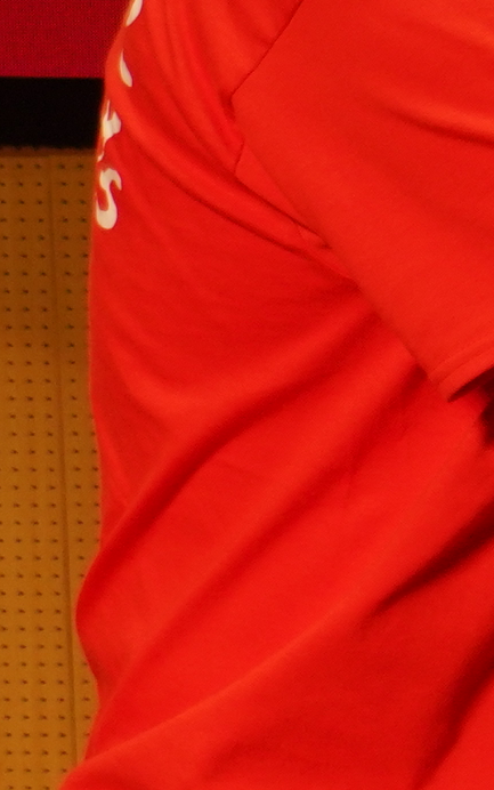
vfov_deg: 7.1
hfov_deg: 3.7
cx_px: 3180
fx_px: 6328
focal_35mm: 294
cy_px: 115
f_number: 4
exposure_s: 1/200
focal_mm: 32
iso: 250
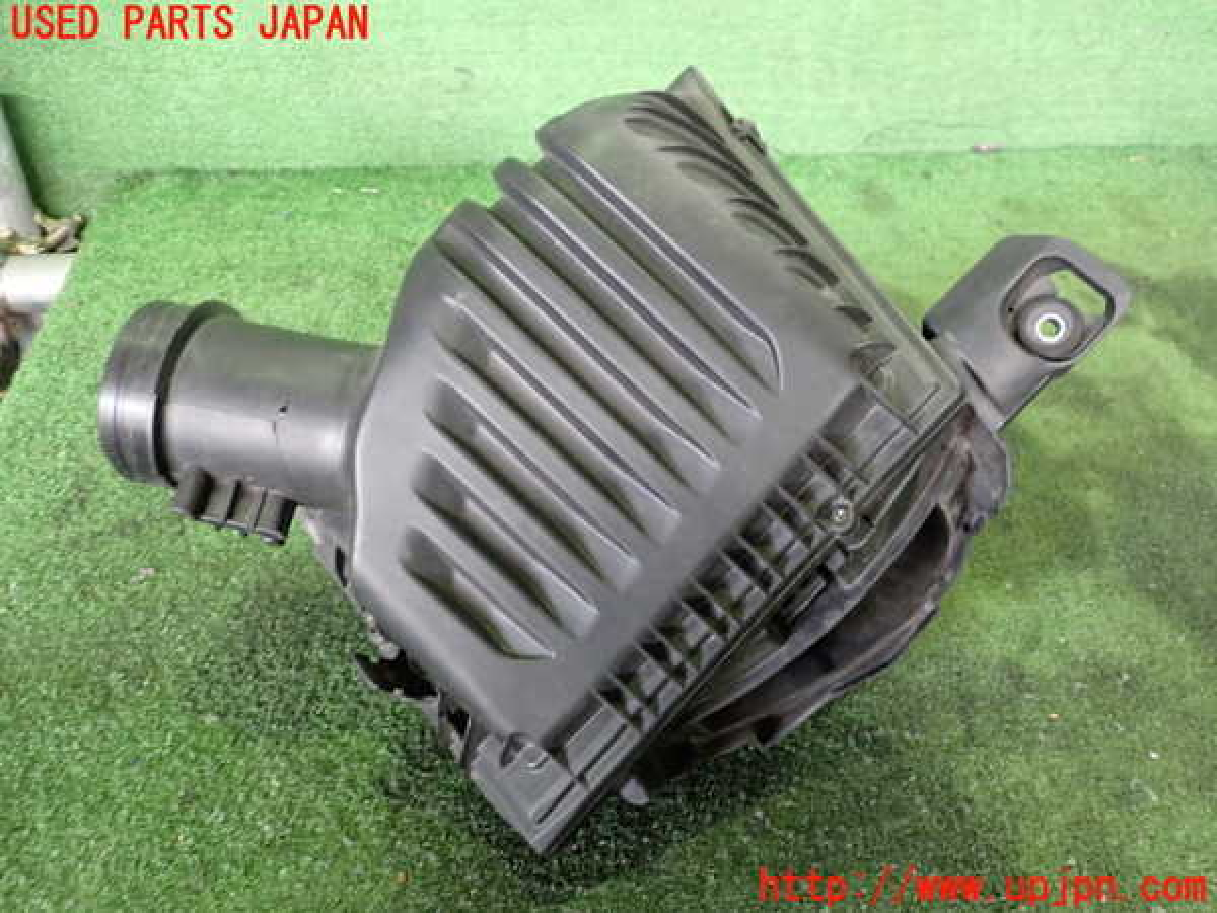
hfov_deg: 60.0
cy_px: 456
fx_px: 1055
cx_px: 608
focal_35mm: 30
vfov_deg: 46.8
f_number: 2.3
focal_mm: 5.4
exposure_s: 1/30
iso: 500
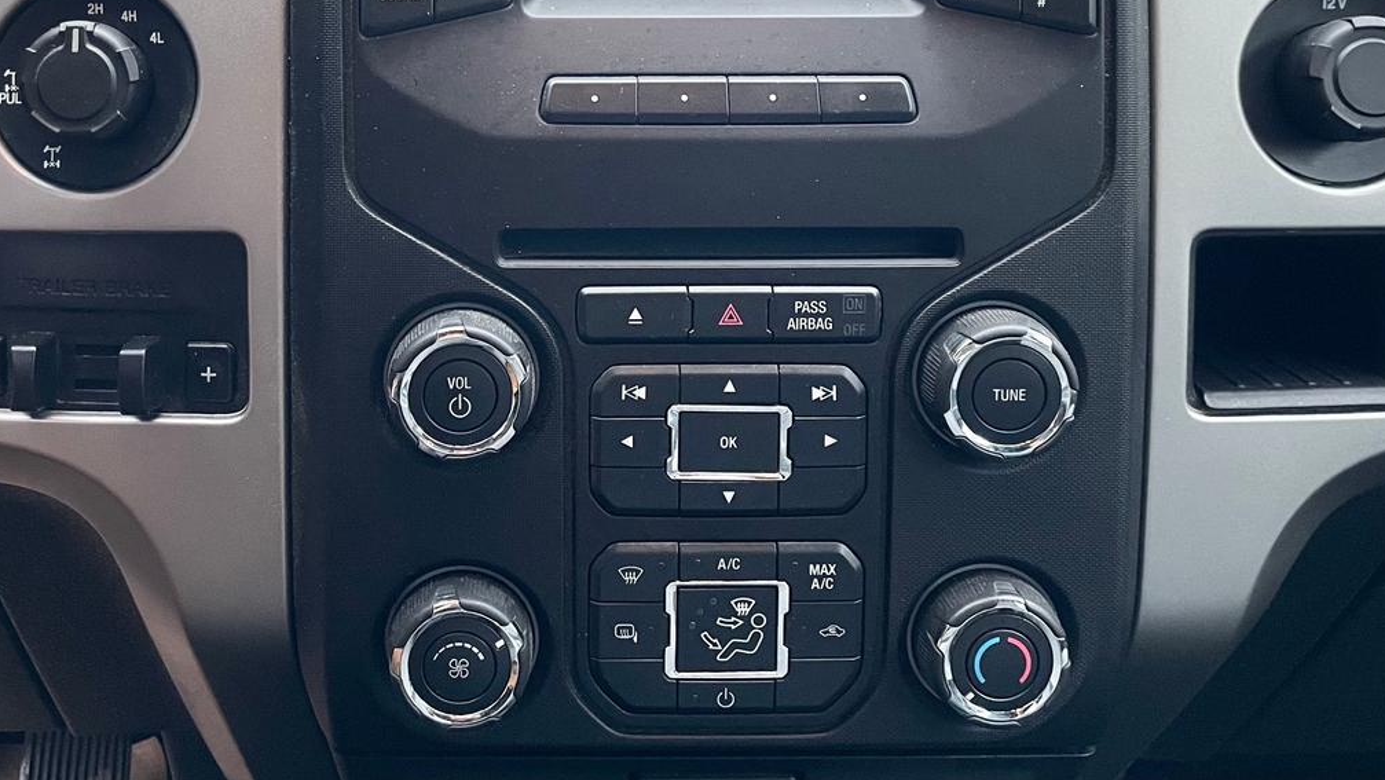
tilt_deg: -19.3
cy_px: 122
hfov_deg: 55.3
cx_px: 700
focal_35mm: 36
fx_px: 1322
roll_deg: -1.9
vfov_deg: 31.7
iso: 320
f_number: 1.6
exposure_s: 1/60
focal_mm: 4.2
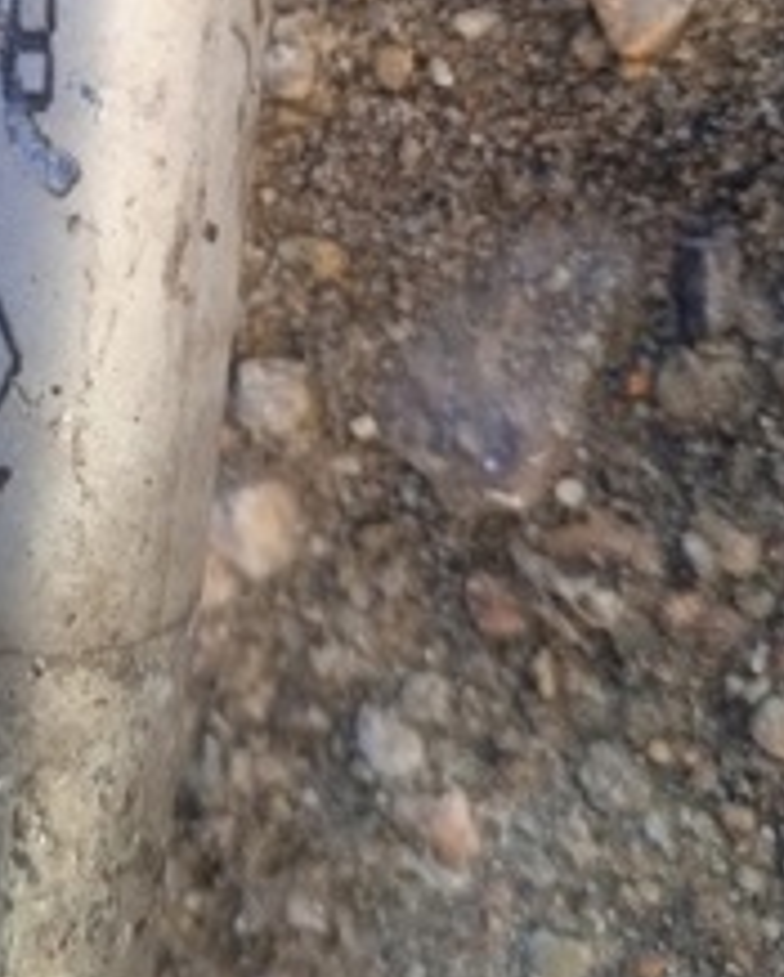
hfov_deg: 24.5
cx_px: 34
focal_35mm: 60
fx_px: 1737
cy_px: -49
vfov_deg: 28.9
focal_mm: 3.43
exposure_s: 1/100
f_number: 2.2
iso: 179
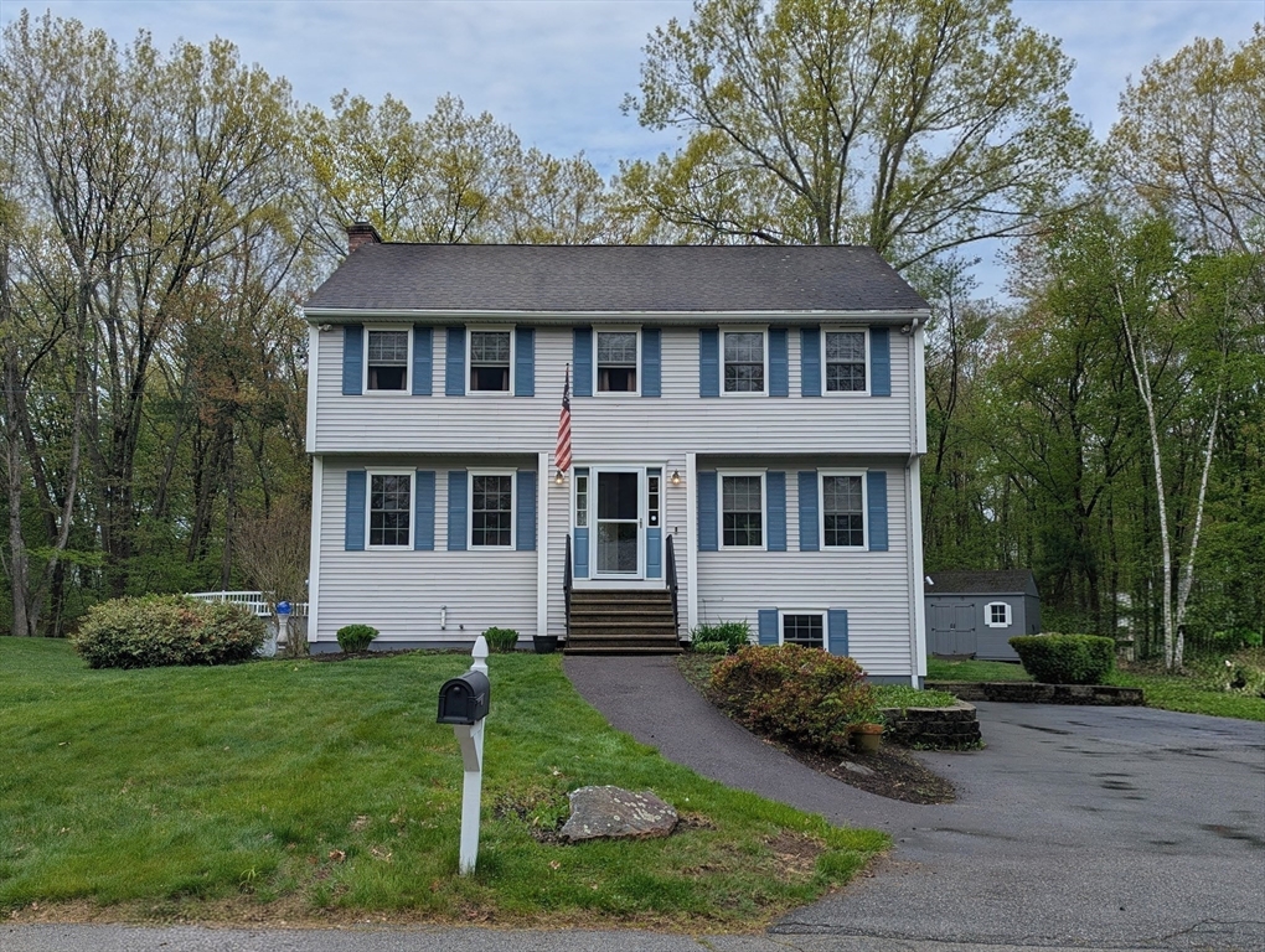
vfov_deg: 56.9
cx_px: 632
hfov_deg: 71.5
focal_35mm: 24
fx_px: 878
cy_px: 476
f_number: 1.85
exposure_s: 1/1348
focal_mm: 6.81
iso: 49
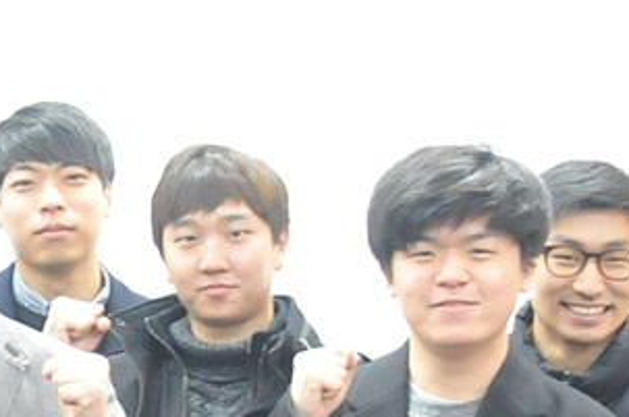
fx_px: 3367
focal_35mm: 193
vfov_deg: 7.1
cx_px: -428
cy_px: 388
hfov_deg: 10.2
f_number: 2.8
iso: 1600
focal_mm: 26
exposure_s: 1/50
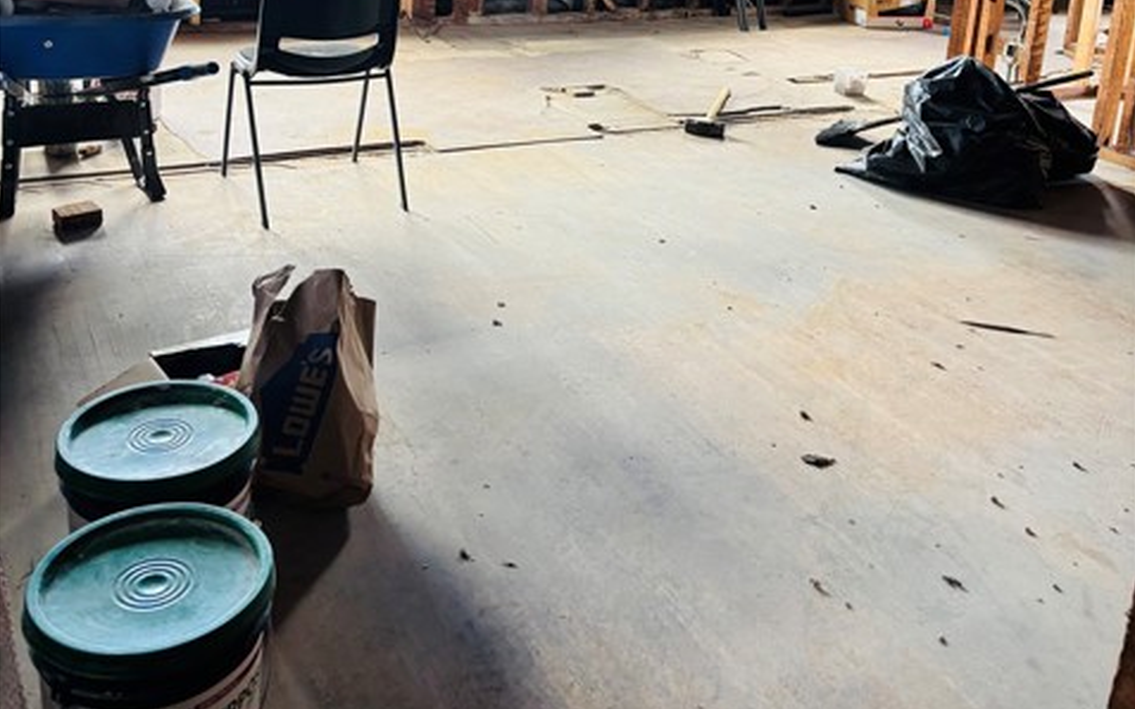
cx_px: 566
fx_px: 1144
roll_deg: -3.6
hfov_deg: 52.8
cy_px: 76
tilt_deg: -11.2
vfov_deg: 32.8
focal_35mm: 37
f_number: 1.6
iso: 125
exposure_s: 1/78
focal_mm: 5.96
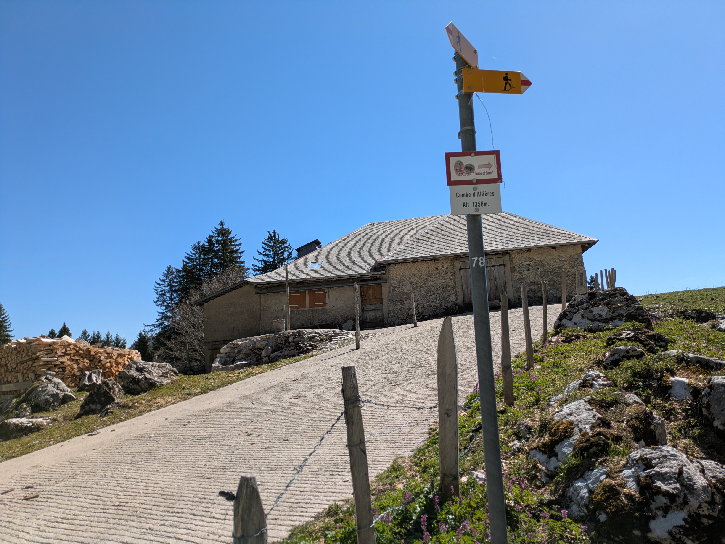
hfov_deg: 69.4
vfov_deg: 54.9
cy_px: 272
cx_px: 362
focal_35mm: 25
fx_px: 524
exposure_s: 1/2370
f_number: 1.89
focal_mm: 5.43
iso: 53
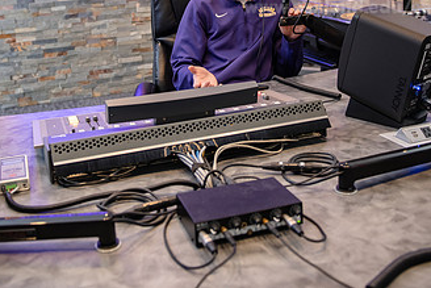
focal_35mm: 46
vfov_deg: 28.3
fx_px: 551
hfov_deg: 42.6
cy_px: 35
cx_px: 184
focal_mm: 26
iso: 1000
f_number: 2.8
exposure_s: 1/80
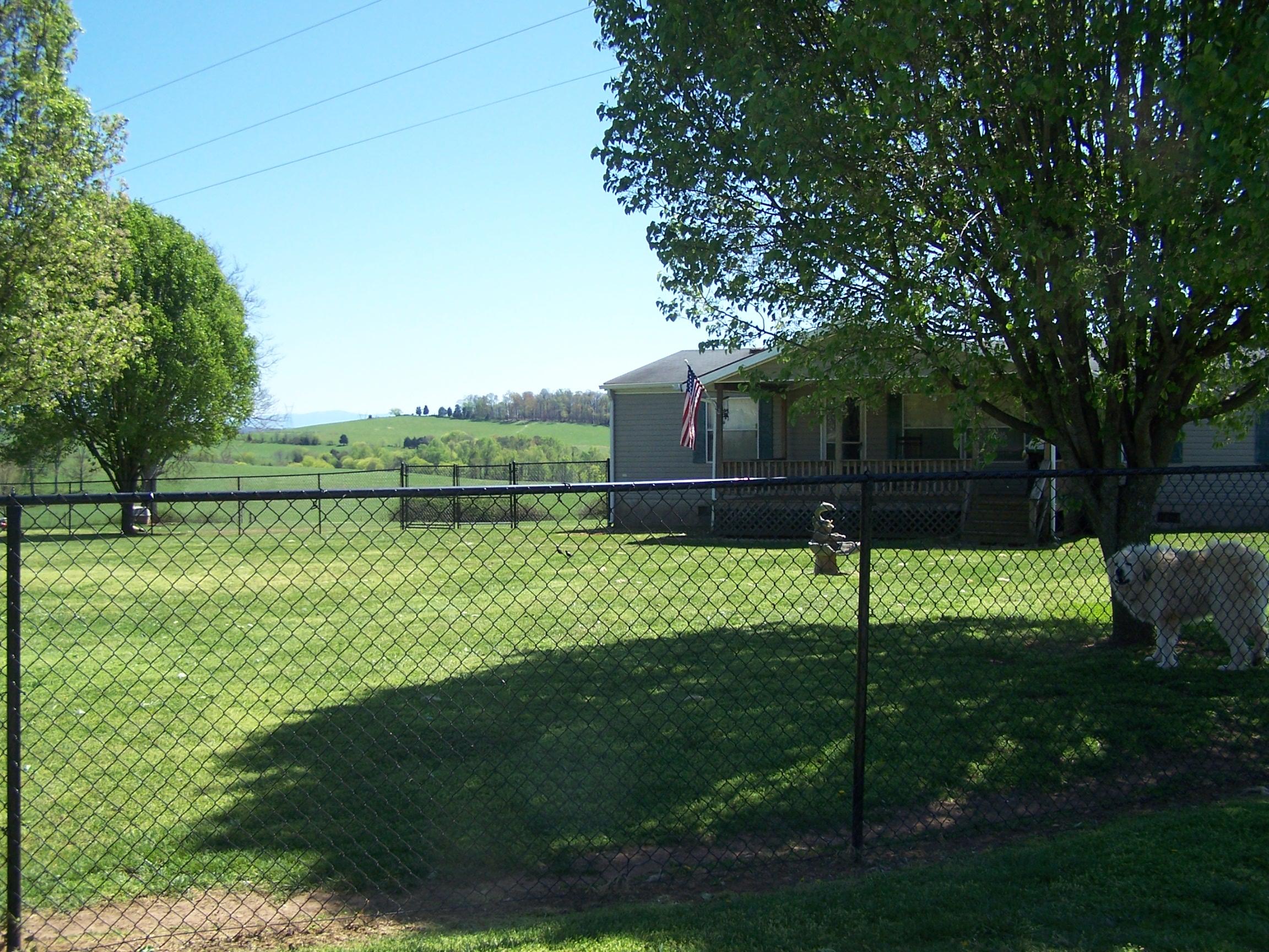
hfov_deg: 49.0
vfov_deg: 37.7
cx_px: 634
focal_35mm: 38
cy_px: 476
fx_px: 1393
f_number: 2.8
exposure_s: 1/750
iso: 80
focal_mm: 6.3
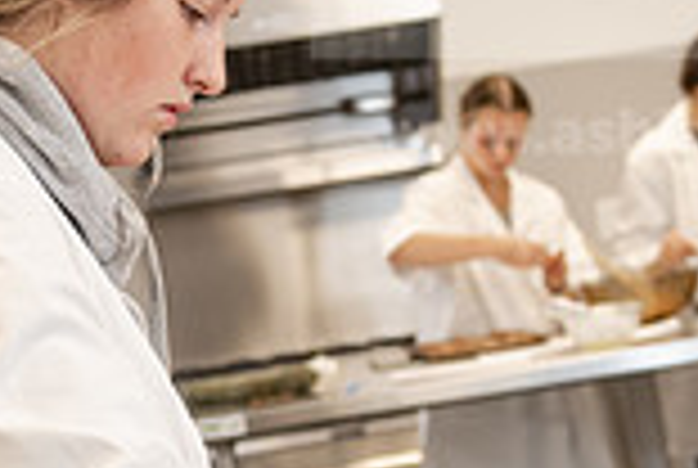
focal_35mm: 127
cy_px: 227
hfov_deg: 16.0
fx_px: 2467
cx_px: 176
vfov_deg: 10.8
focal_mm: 34
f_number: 3.2
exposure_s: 1/200
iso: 640
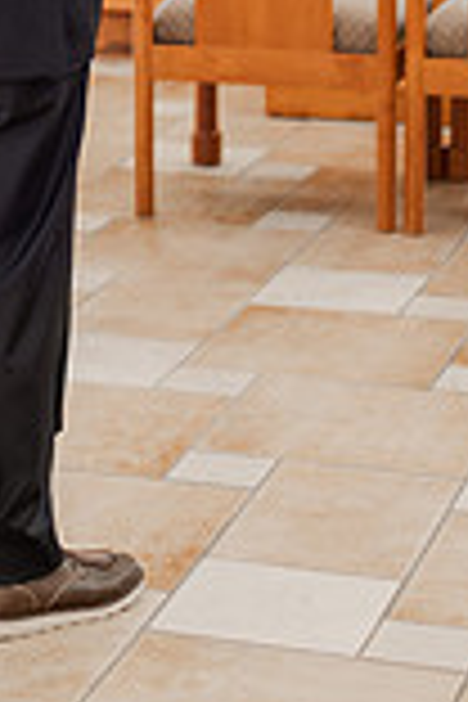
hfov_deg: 9.5
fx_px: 2808
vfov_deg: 13.7
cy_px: -198
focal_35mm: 144
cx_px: -14
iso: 400
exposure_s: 1/160
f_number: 3.2
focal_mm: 50
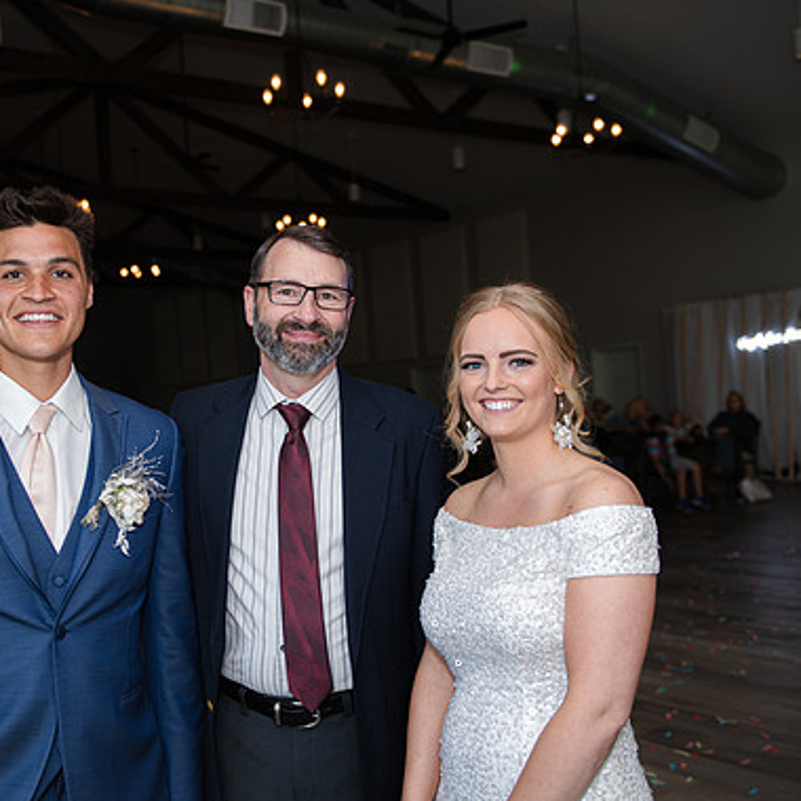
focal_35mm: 40
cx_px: 295
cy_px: 396
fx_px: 1047
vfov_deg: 41.9
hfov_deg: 41.5
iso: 250
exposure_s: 1/200
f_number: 2.8
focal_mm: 28
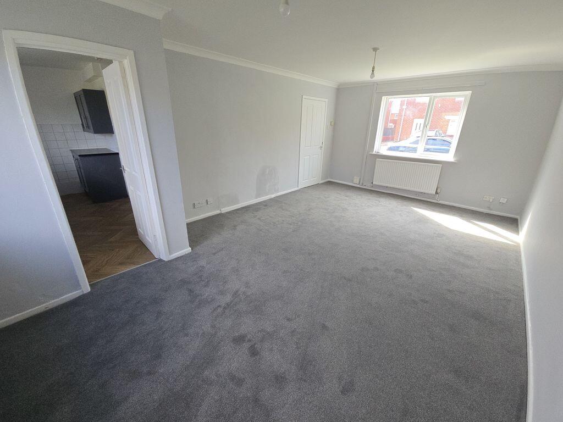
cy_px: 211
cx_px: 282
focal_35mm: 13
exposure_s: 1/120
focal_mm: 2.2
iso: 64
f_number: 2.2
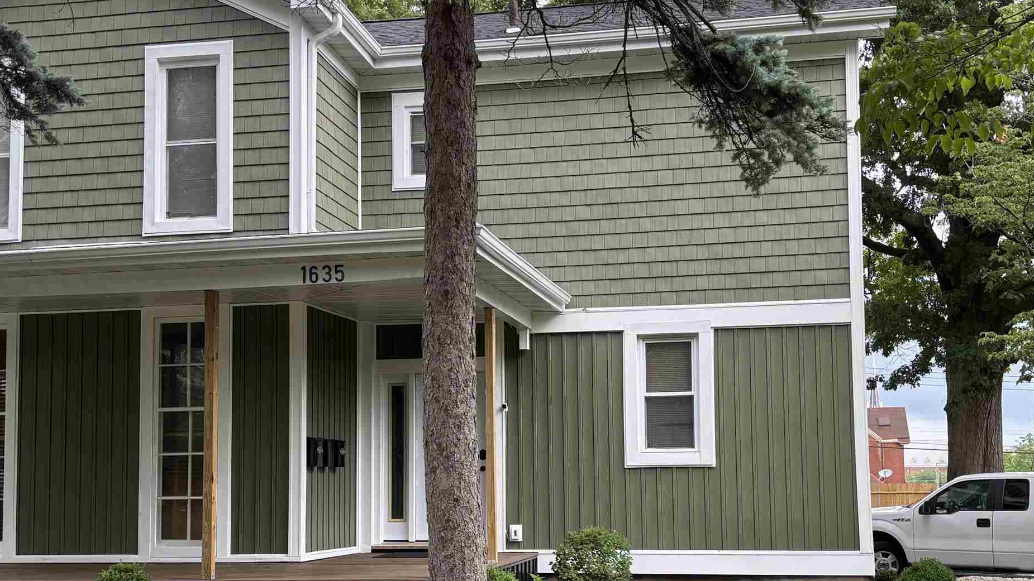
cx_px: 531
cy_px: 382
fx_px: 1289
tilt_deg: +3.5
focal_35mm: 47
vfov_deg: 25.3
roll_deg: +0.1
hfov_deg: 43.7
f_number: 1.6
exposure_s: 1/460
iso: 50
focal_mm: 5.96
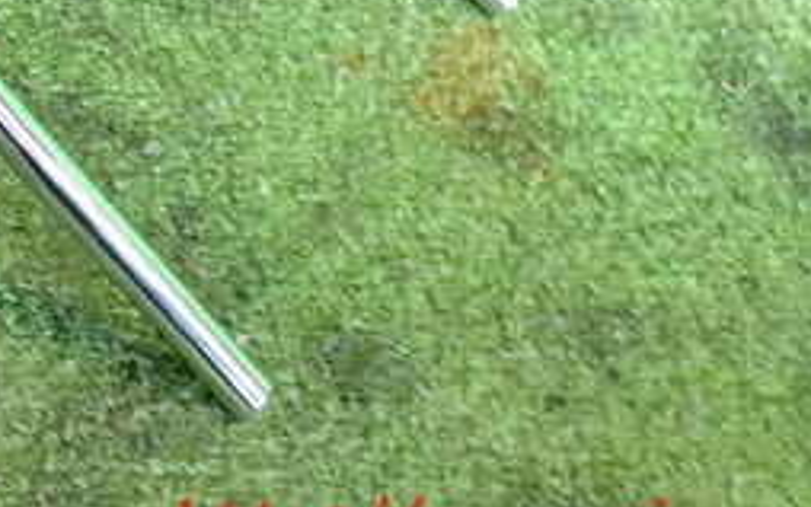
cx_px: -57
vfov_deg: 16.5
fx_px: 1658
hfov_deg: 25.7
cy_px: -147
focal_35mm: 75
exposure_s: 1/30
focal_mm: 5.4
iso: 400
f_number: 2.3
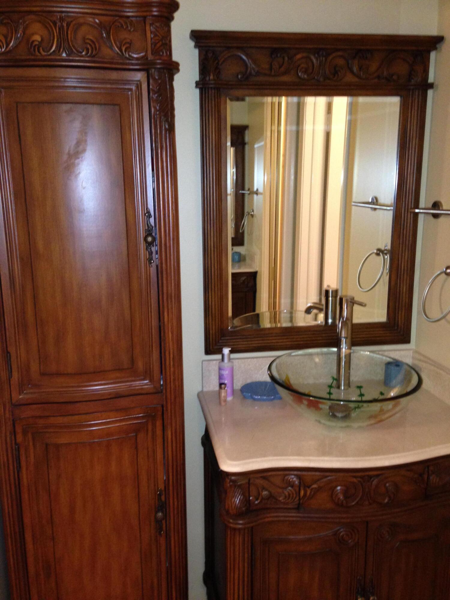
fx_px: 572
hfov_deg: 42.9
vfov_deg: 55.4
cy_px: 300
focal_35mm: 33
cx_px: 225
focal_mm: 4.12
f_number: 2.4
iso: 250
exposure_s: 1/16
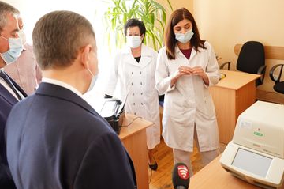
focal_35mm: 35
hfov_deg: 54.5
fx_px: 276
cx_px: 134
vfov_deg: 37.6
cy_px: 76
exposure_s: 1/100
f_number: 4.5
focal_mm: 28
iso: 1600
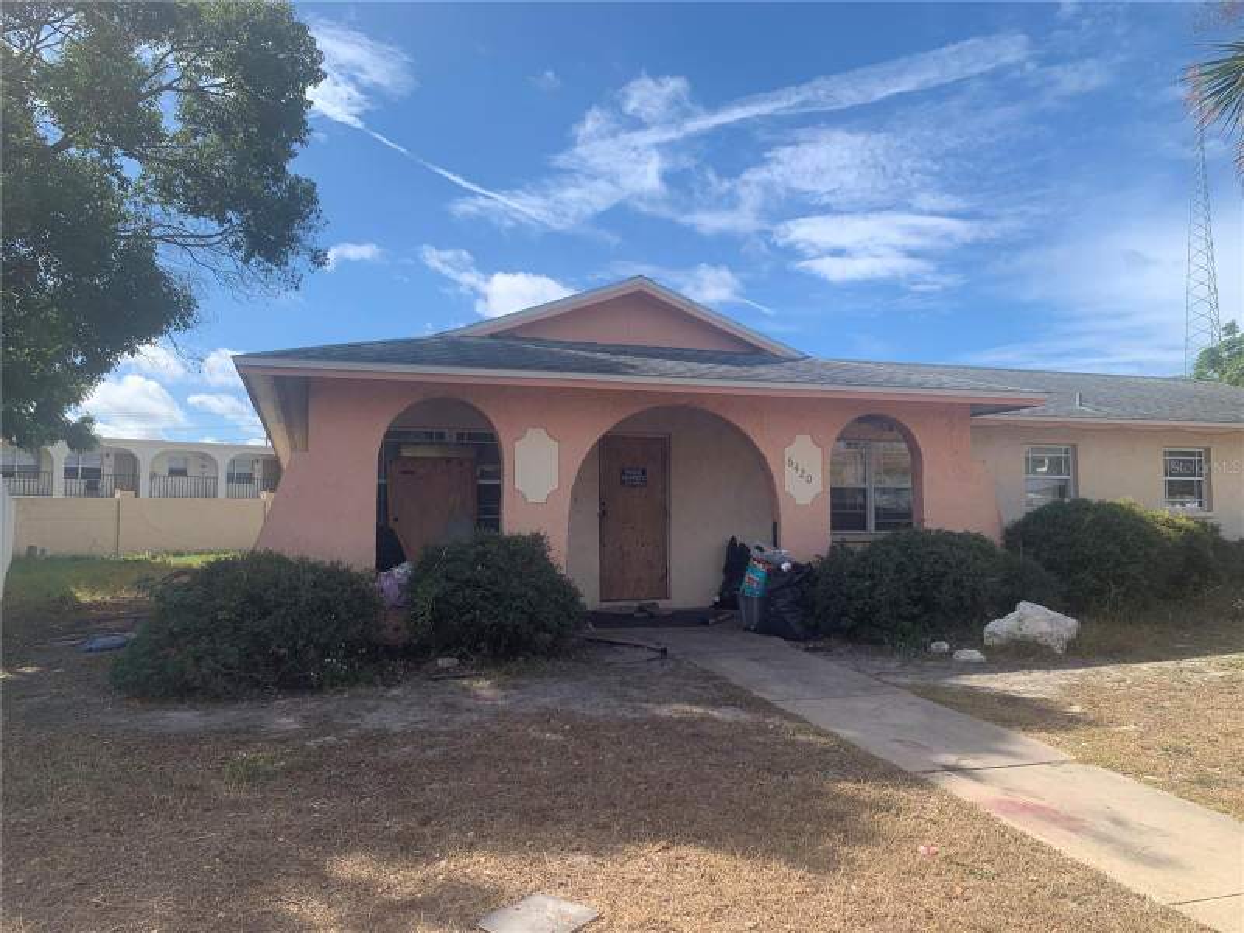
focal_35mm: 26
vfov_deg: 53.1
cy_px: 466
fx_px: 934
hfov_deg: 67.3
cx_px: 622
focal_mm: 4.25
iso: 25
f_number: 1.8
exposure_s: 1/1779
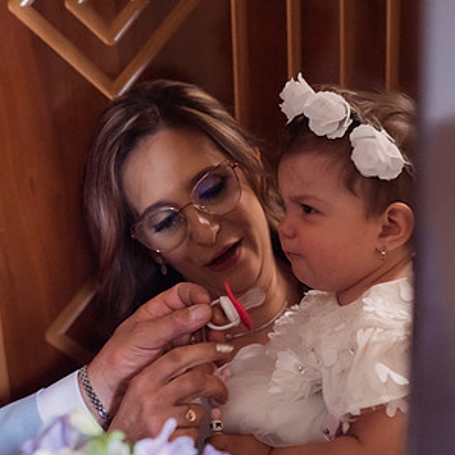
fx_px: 863
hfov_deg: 29.5
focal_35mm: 58
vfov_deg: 29.4
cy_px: 286
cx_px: 217
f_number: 2.8
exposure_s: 1/200
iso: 2000
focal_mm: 35
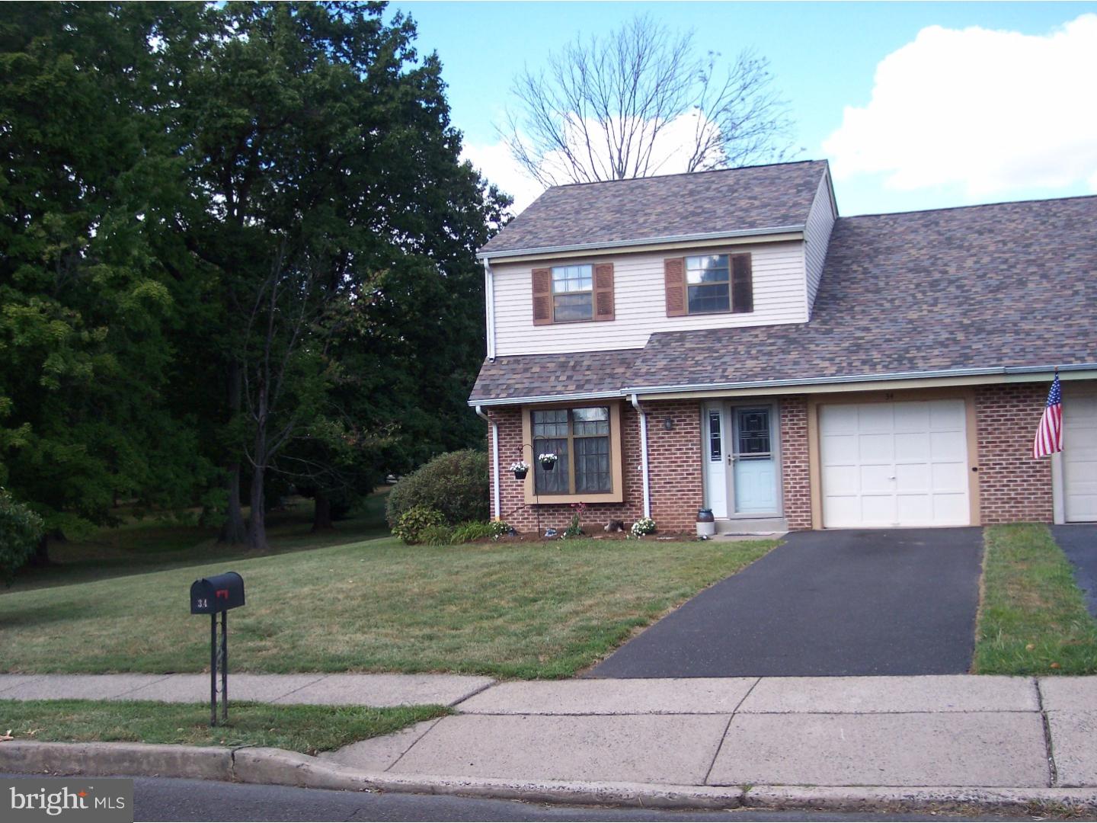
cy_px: 412
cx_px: 548
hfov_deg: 49.0
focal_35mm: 38
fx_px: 1204
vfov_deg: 37.7
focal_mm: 8
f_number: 2.8
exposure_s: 1/700
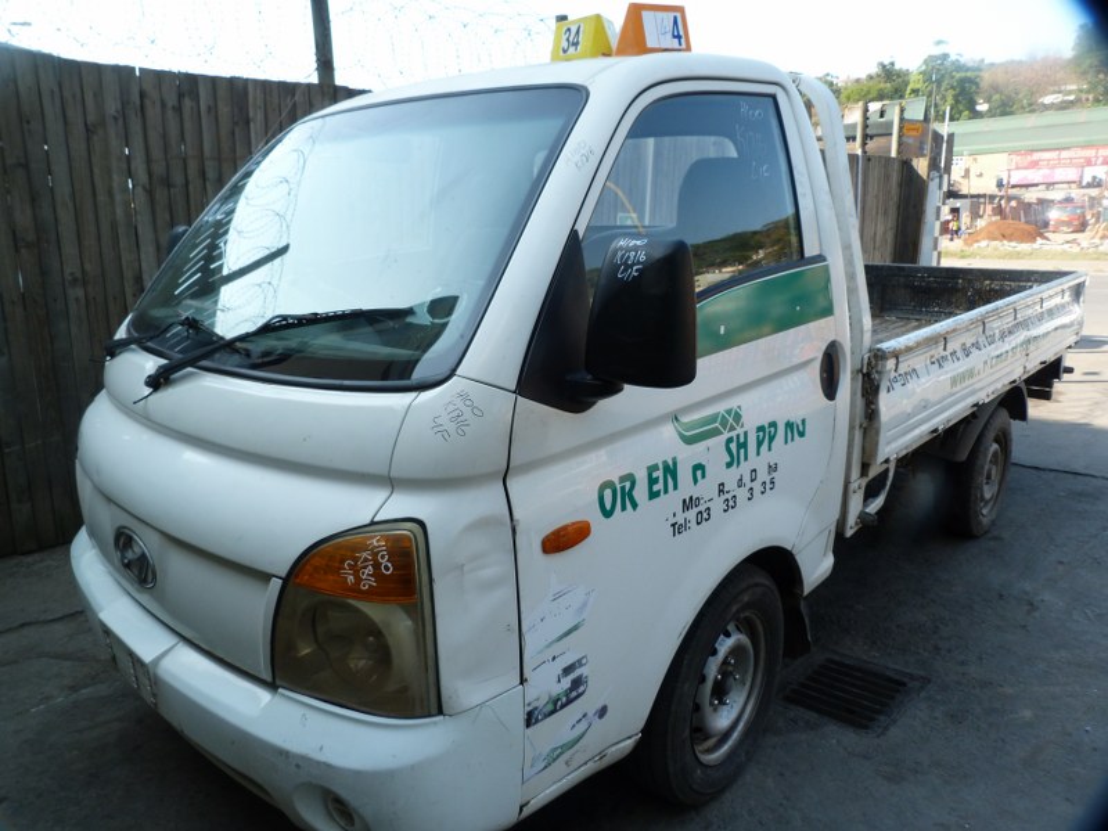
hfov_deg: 69.4
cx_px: 554
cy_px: 416
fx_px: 800
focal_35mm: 25
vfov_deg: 54.9
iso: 80
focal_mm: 4.5
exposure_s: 1/100
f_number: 4
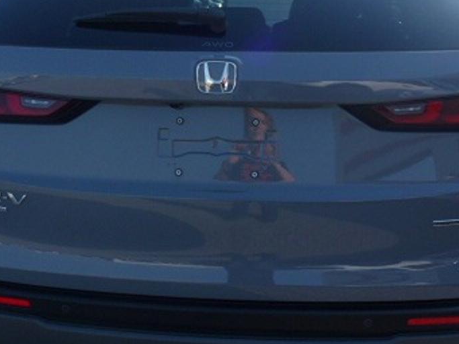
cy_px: 122
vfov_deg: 32.0
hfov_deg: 42.0
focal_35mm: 45
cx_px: 202
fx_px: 597
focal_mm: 4.3
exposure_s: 1/500
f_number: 4
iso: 100
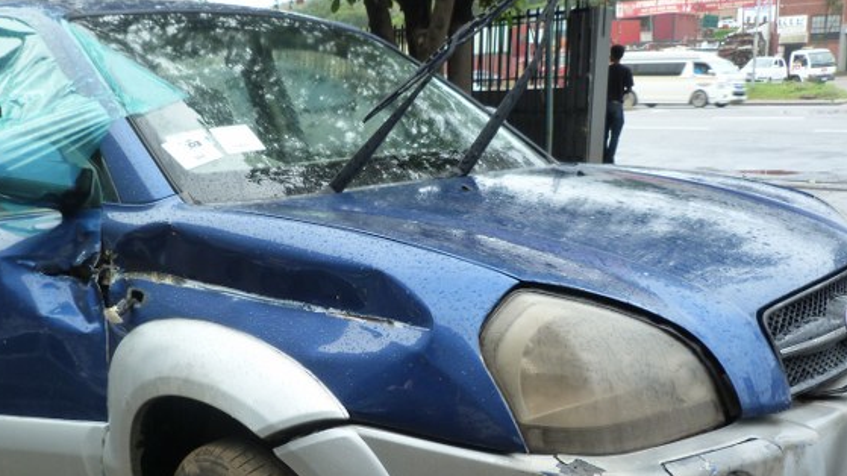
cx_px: 342
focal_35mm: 39
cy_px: 330
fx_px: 876
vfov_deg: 30.1
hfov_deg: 51.3
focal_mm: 4.5
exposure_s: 1/125
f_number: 3.6
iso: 125
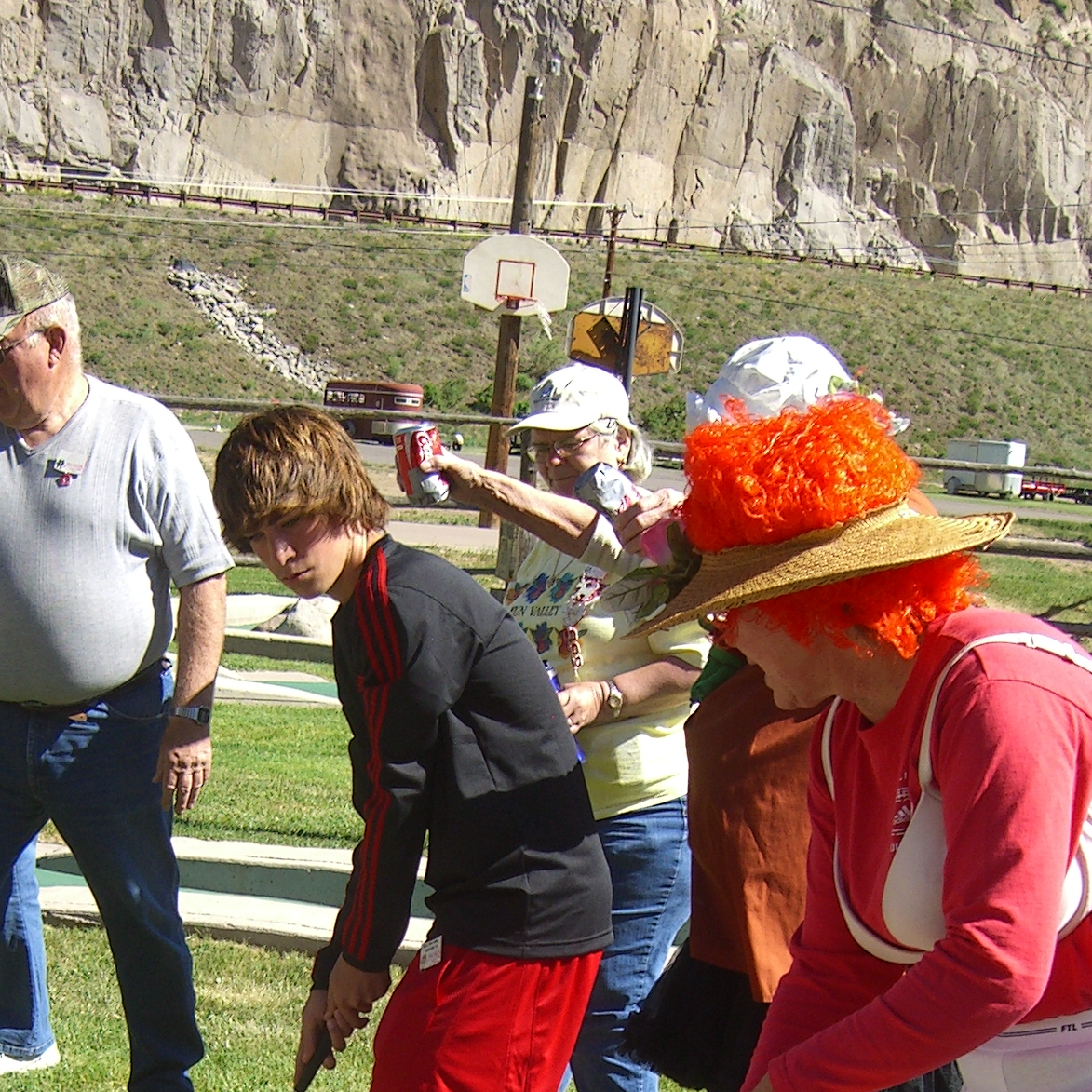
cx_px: 398
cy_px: 1203
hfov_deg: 19.7
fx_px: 3141
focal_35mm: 88
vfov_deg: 18.9
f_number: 2.8
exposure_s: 1/800
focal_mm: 7.9
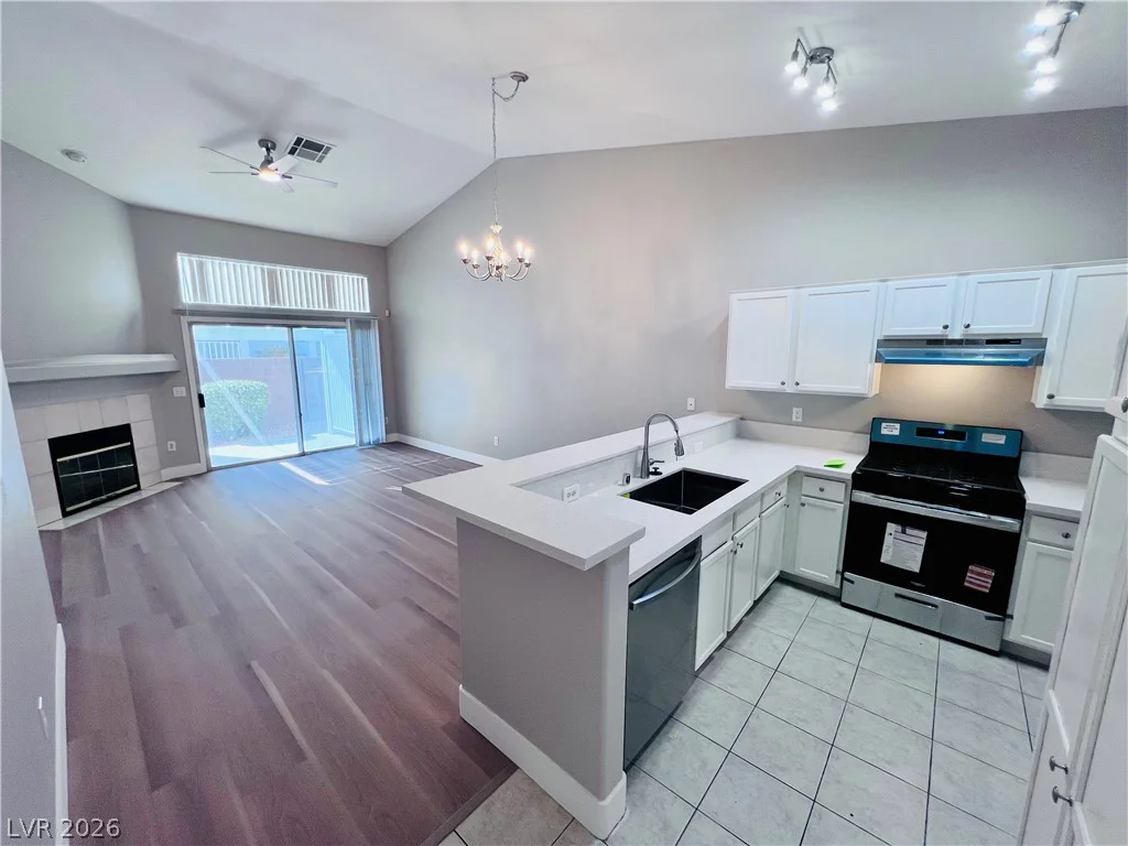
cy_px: 423
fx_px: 424
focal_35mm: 13
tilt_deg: -9.7
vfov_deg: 89.9
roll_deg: -0.4
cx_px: 564
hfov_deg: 106.2
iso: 50
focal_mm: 1.57
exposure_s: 1/120
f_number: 1.8
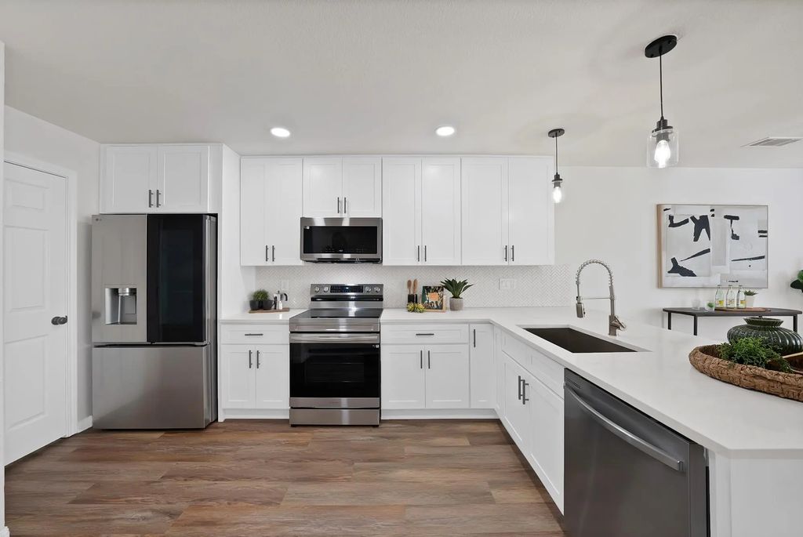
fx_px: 268
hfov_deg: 112.6
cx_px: 402
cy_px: 268
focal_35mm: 12
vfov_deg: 90.1
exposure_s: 1/5
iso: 640
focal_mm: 12
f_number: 9
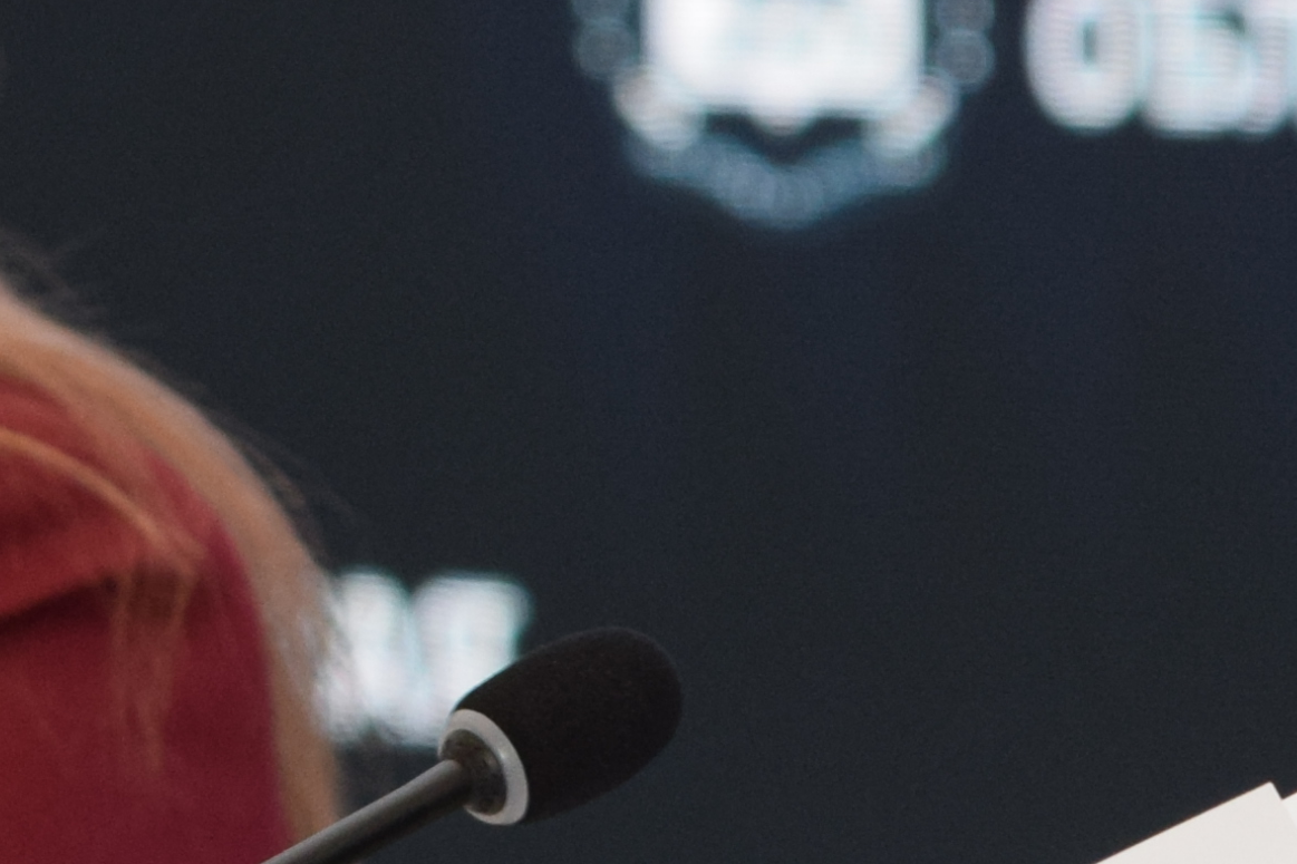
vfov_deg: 1.6
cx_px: 997
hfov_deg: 2.4
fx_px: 31230
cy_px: 507
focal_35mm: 867
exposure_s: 1/100
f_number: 5
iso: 800
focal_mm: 112
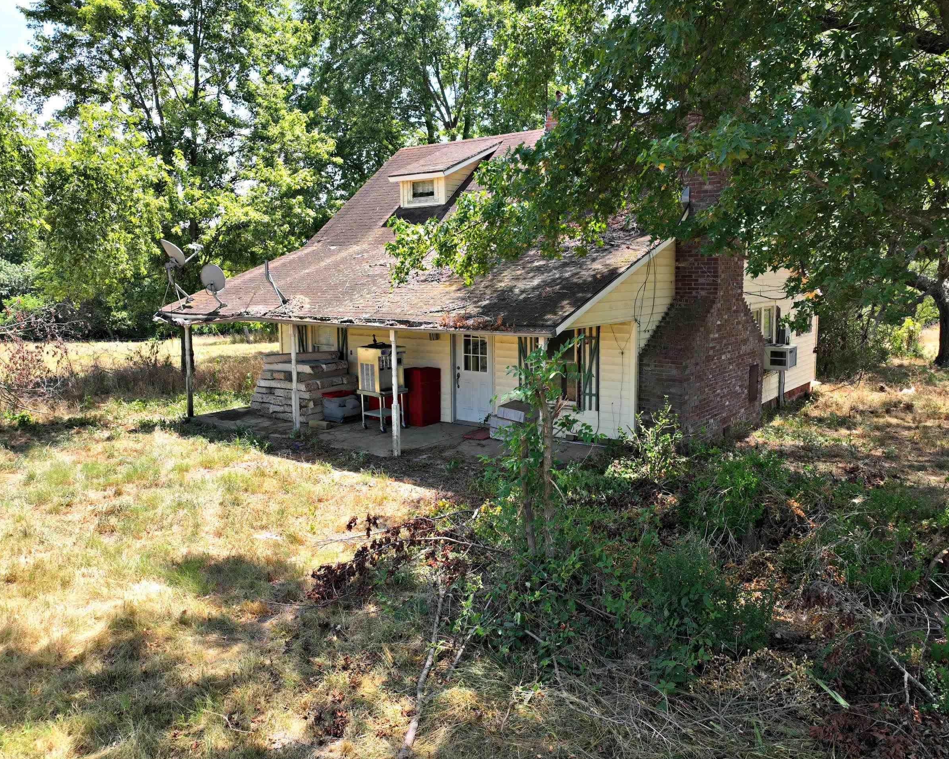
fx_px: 730
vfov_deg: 54.9
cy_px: 368
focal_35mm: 26
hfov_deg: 66.0
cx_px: 487
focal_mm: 12.29
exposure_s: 1/40
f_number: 2.8
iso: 120
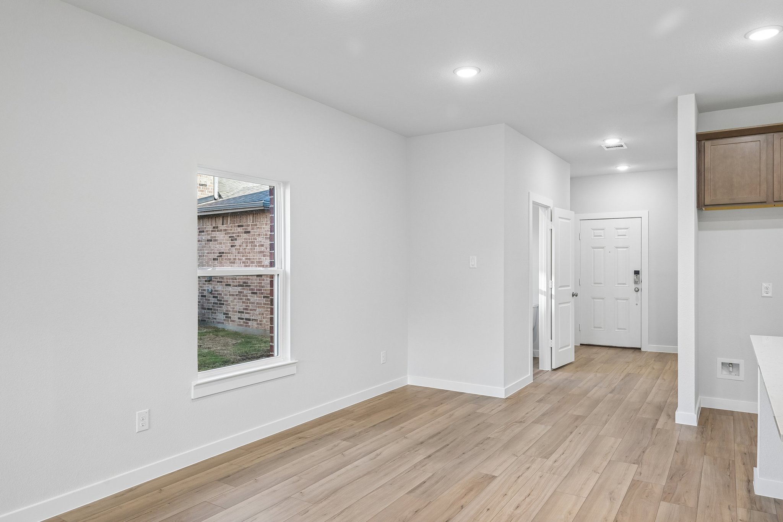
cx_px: 392
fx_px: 500
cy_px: 261
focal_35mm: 23
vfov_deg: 55.1
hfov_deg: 76.1
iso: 400
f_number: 8
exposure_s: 1/30
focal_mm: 23
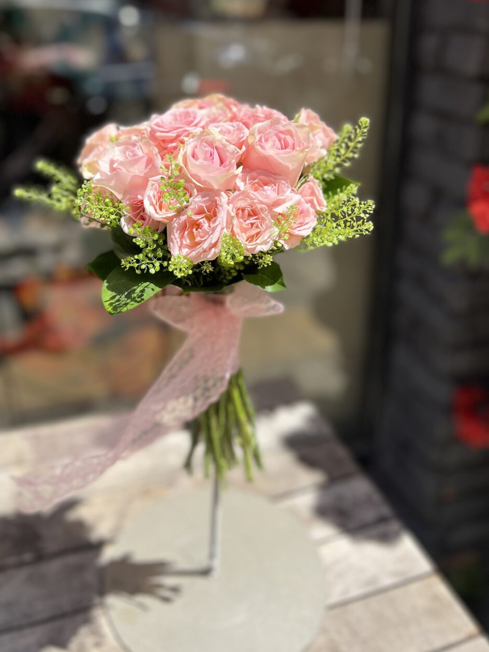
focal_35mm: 33
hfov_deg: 42.8
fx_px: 622
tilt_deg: -19.7
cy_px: 256
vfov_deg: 54.9
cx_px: 208
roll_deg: +1.1
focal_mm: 5.7
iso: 50
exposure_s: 1/3571
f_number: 1.5
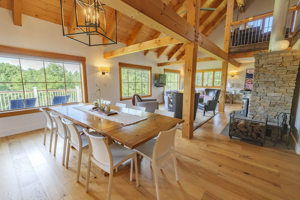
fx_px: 125
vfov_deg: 77.3
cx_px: 142
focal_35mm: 15
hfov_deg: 100.3
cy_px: 100
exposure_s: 1/160
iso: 1250
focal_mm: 14
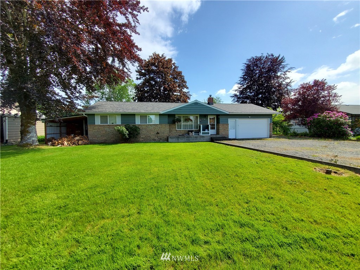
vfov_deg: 89.9
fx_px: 135
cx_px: 180
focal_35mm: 13
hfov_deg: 106.2
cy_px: 135
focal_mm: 1.8
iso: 50
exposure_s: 1/931
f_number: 2.2
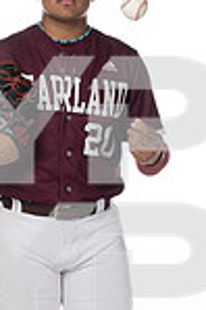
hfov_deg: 9.2
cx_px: 69
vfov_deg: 13.8
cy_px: 268
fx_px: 1273
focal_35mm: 148
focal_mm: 49
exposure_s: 1/250
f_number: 6.3
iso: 400
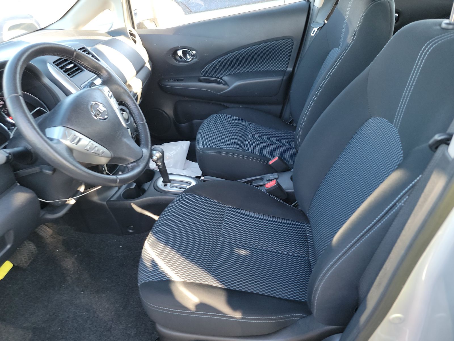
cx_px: 227
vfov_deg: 56.8
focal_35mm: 24
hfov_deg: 71.6
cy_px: 170
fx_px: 315
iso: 236
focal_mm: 6.7
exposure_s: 1/59
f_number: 1.8
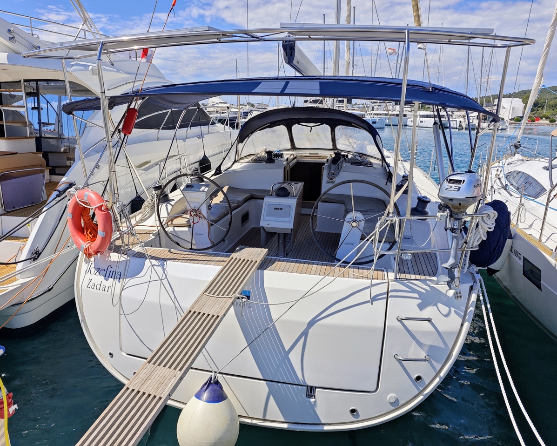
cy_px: 223
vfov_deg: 58.8
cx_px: 267
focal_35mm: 24
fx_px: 396
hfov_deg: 70.2
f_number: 1.6
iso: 50
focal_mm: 6.55
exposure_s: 1/4992
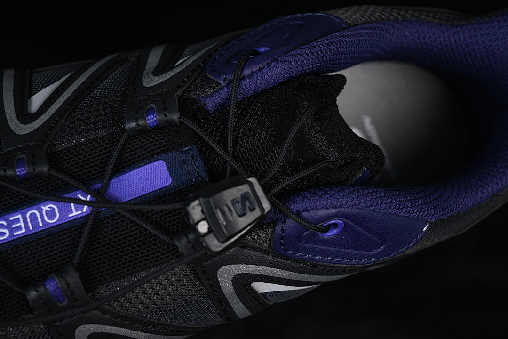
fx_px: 1058
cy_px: 170
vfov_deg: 18.2
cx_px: 254
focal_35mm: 75
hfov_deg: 27.0
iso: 160
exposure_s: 1/50
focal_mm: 50
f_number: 6.3
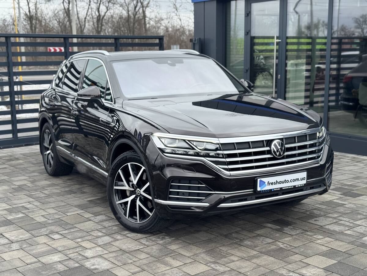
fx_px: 509
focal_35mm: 48
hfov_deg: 39.7
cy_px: 138
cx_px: 184
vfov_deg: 30.3
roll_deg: +0.5
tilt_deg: -9.3
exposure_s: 1/1152
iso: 64
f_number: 1.78
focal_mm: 6.76
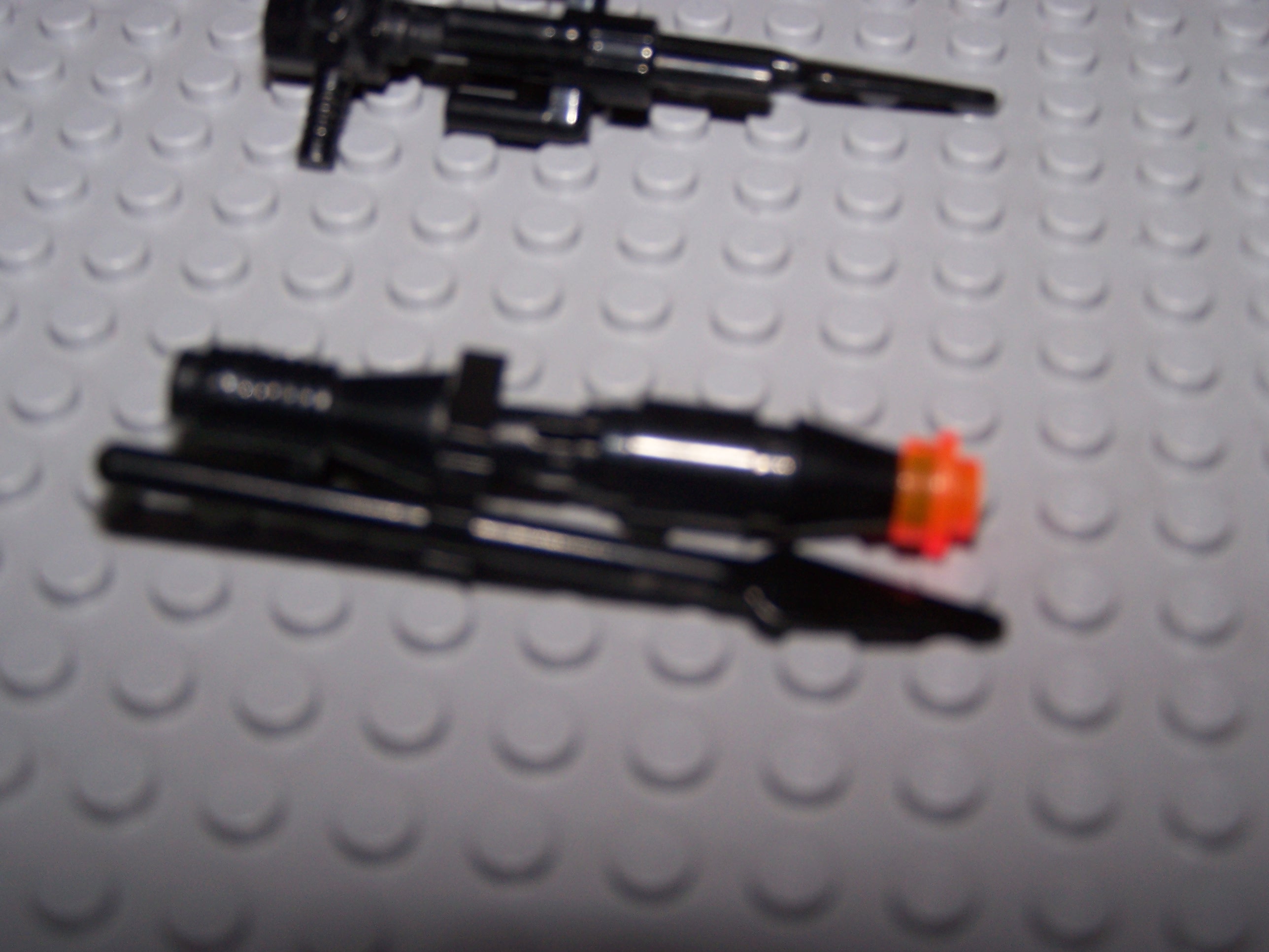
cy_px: 476
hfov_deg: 32.7
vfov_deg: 24.8
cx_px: 634
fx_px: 2163
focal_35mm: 59
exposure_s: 1/60
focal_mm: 9.8
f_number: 3.1
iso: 80
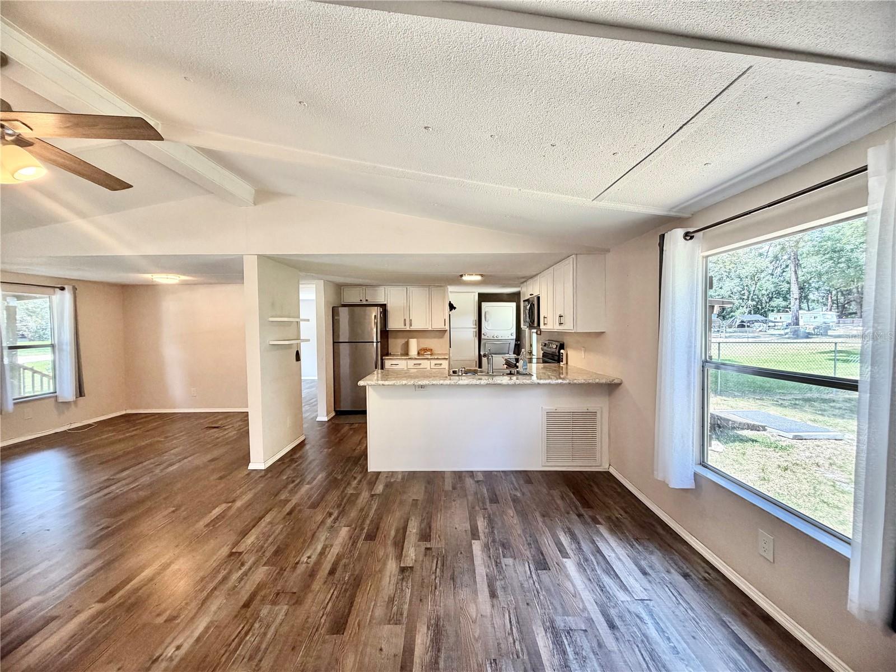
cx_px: 448
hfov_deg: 102.1
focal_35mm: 14
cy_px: 336
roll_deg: +0.2
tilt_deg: -2.3
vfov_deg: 85.7
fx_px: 362
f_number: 2.2
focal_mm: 2.22
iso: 200
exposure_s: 1/121
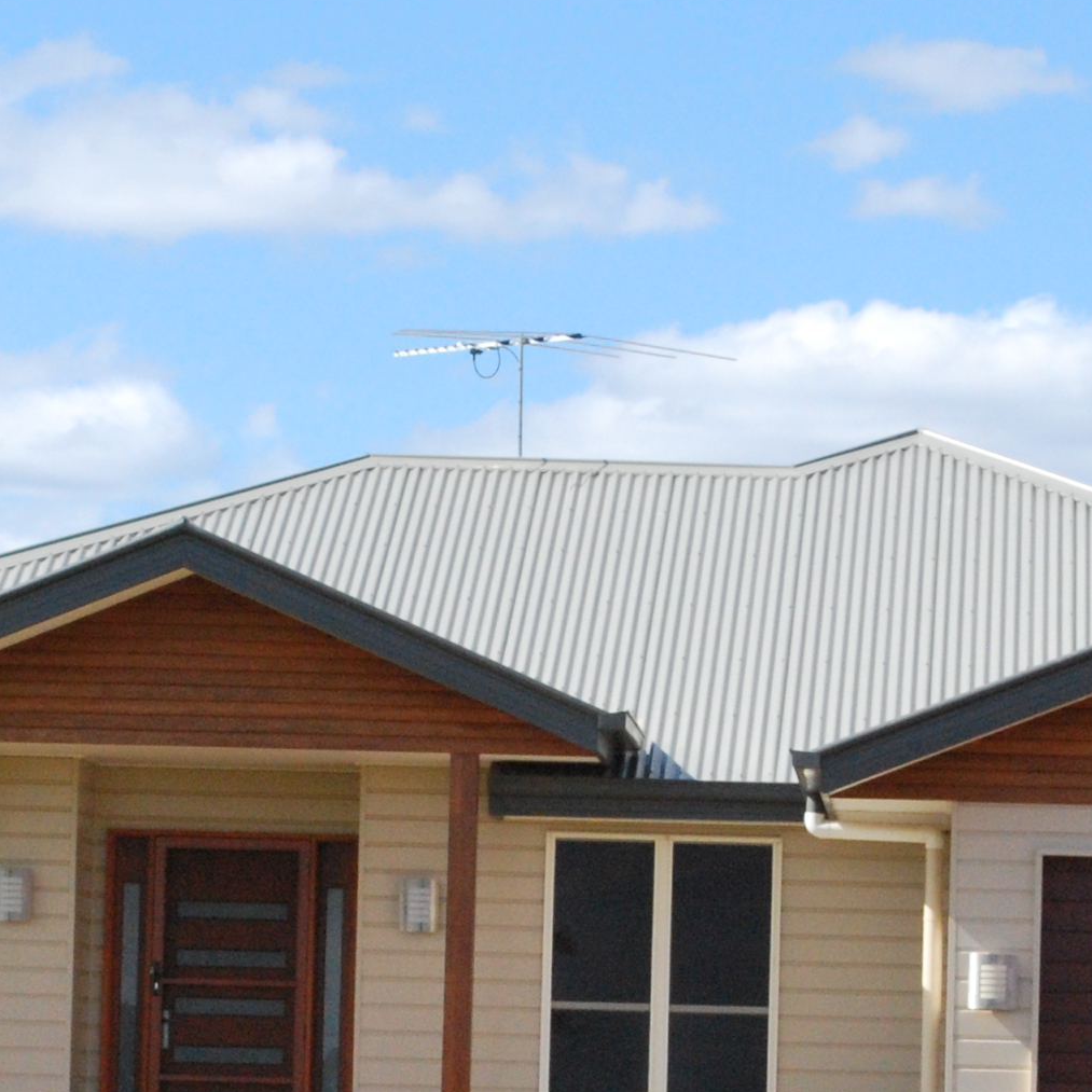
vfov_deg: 8.5
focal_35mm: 205
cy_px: 794
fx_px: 7317
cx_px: 412
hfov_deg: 8.5
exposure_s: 1/640
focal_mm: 42
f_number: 13
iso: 800
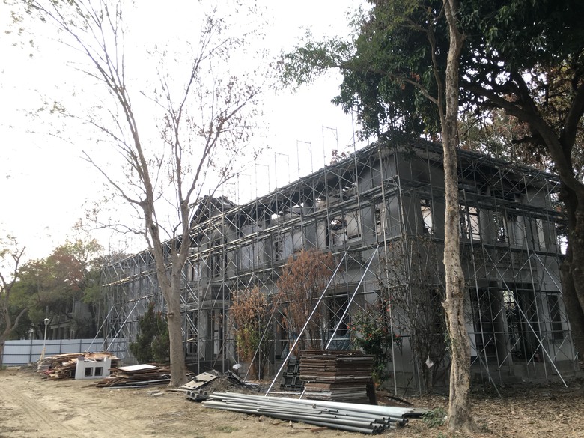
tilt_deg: +15.0
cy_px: 219
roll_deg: +1.5
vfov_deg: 48.2
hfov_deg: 61.7
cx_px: 292
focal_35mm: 29
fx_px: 489
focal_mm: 4.15
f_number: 2.2
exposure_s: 1/120
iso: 25
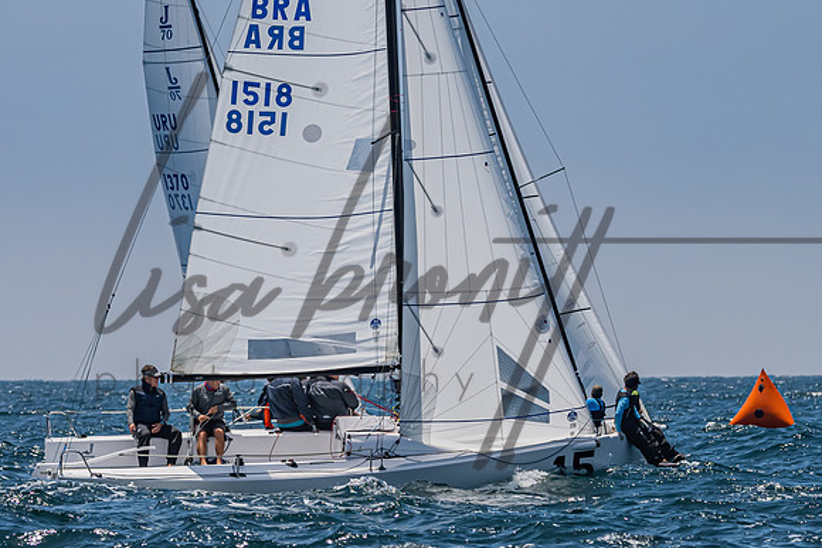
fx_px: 10460
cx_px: 395
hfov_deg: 4.5
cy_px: 271
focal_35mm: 458
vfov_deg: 3.0
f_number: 6.3
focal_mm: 220
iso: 400
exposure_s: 1/3200
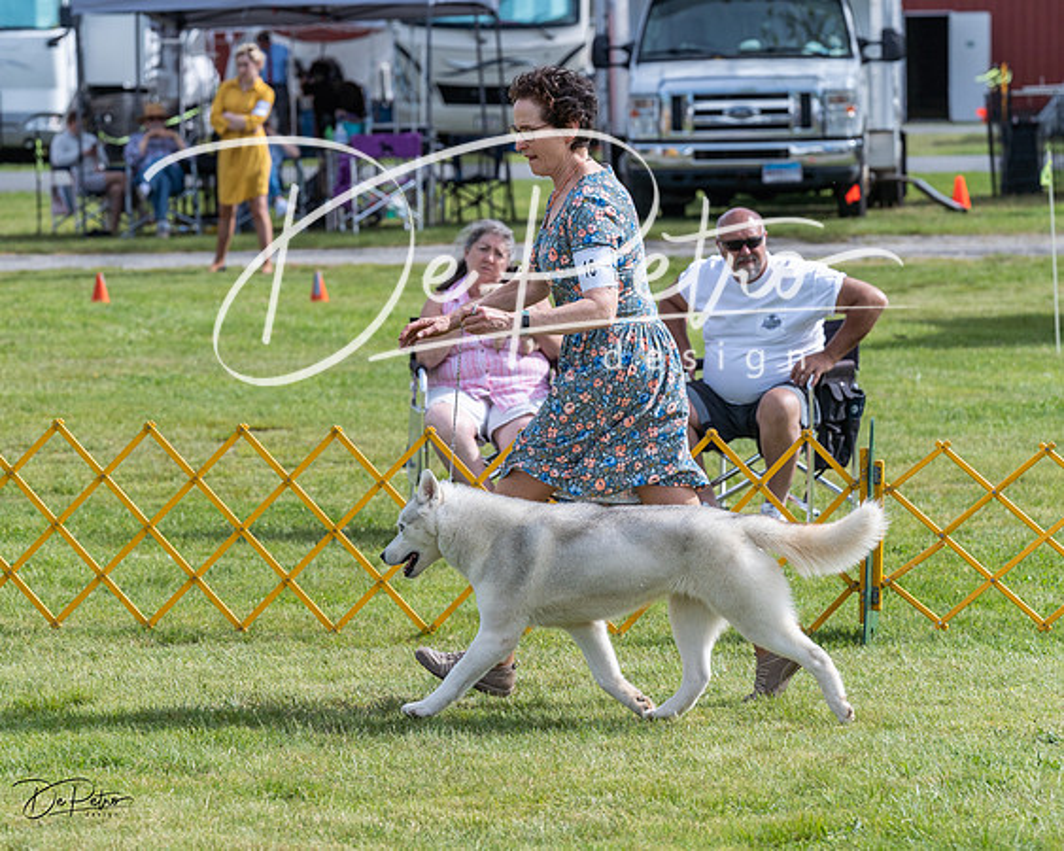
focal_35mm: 175
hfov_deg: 11.0
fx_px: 5524
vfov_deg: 8.8
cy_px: 371
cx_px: 450
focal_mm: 138
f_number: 5.6
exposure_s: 1/1250
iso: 250
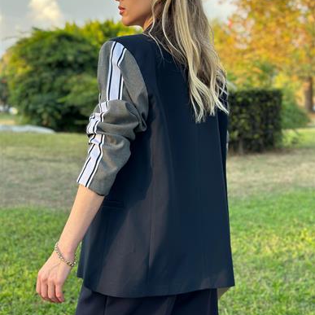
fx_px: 587
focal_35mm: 57
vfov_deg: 30.0
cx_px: 158
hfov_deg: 30.0
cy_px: 125
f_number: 1.78
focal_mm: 6.86
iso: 80
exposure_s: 1/601
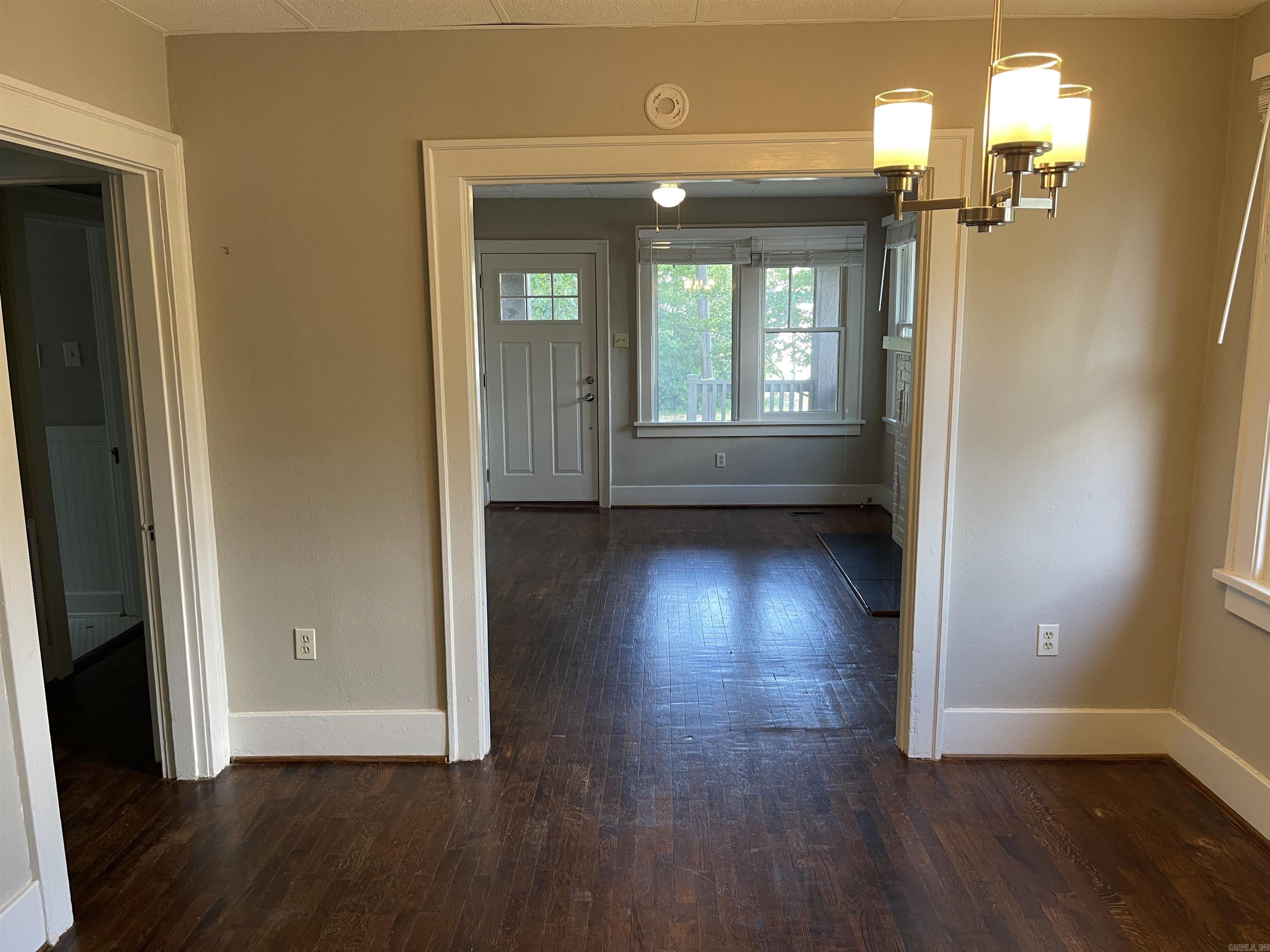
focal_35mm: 25
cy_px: 476
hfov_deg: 69.4
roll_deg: +0.3
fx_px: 917
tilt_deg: -10.1
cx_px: 635
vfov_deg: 54.9
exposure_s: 1/60
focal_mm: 5.1
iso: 100
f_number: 1.6
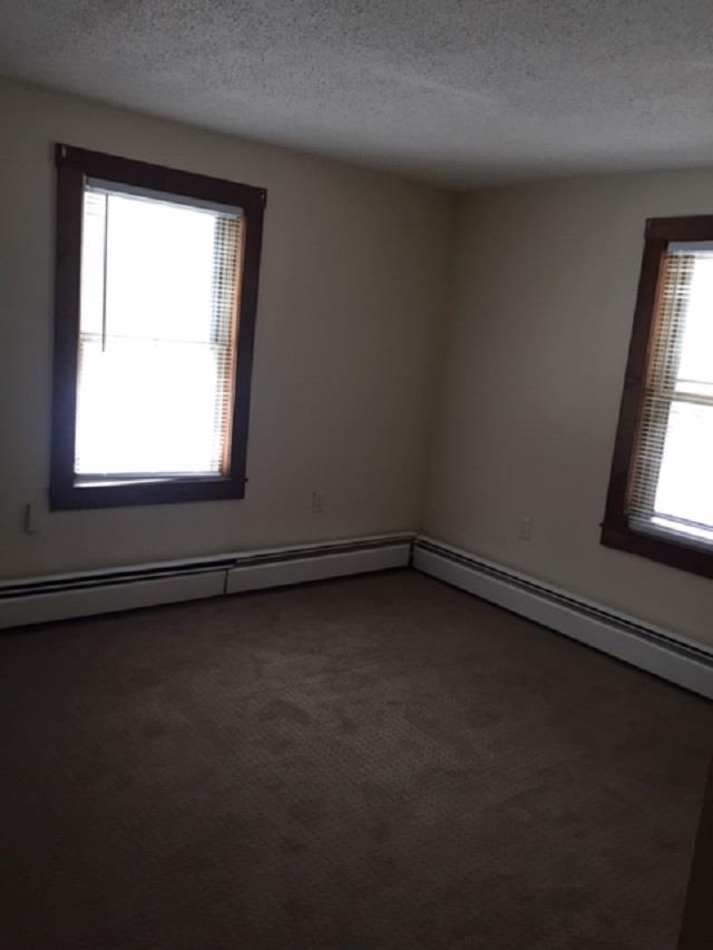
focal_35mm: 29
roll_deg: -4.5
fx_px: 796
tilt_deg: -9.4
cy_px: 475
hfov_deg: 48.2
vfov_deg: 61.7
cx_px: 356
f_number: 2.2
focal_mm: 4.15
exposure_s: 1/30
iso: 80
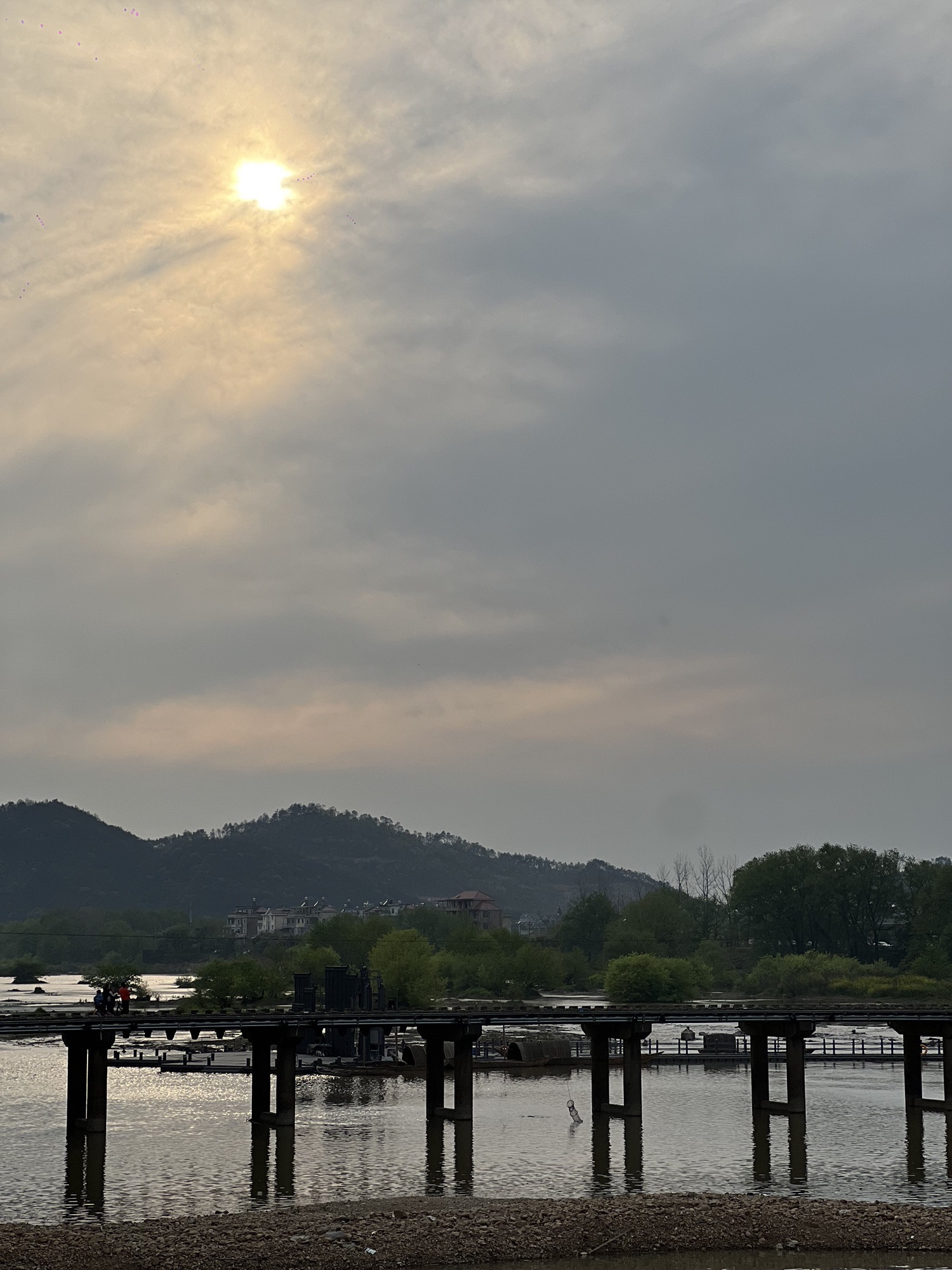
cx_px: 476
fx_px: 2824
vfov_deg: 25.3
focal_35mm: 77
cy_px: 635
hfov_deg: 19.1
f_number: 2.8
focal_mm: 9
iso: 32
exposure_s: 1/821
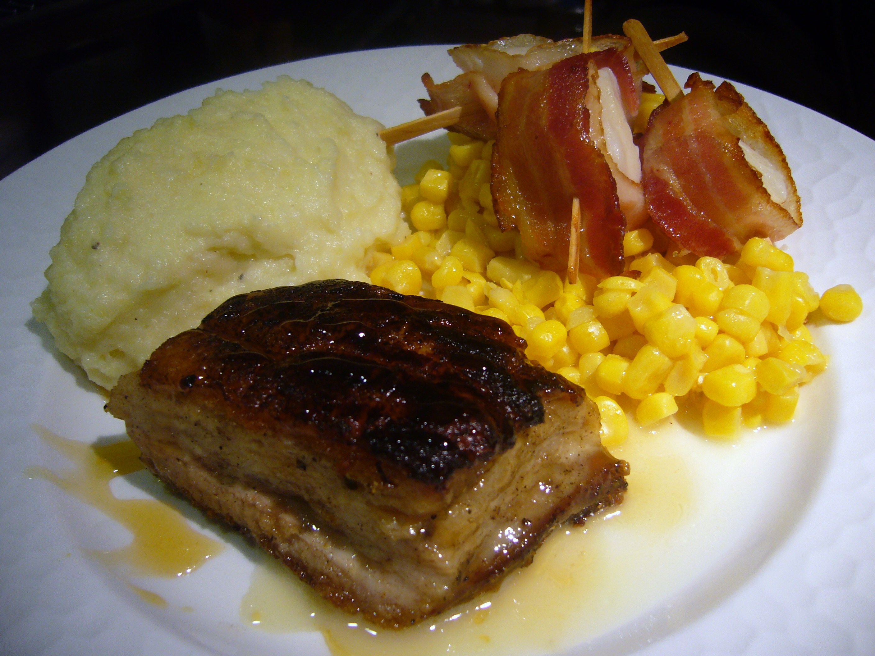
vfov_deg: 40.7
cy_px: 328
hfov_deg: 52.6
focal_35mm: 35
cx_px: 438
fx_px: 885
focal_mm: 5.8
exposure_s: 1/40
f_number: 2.8
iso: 100
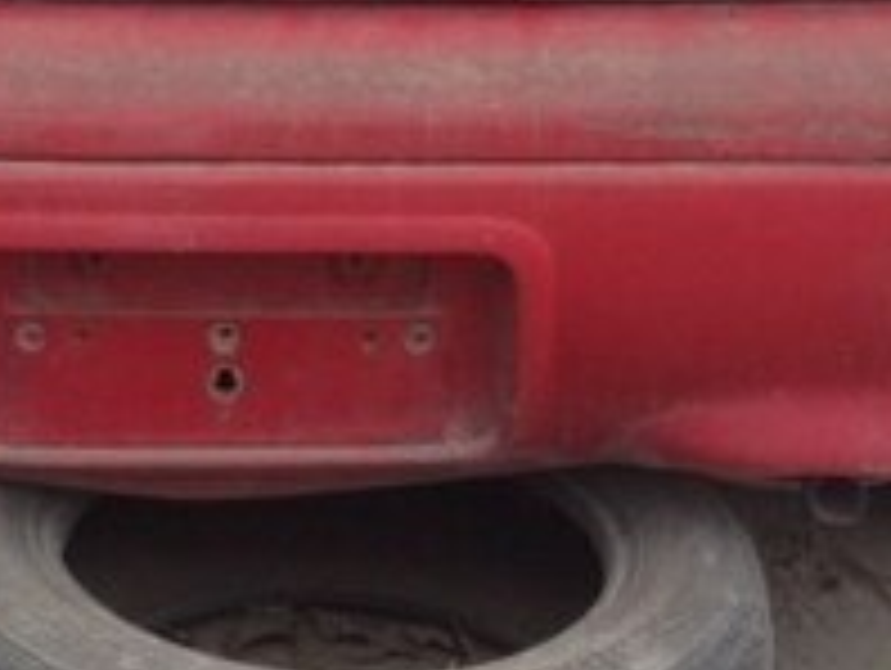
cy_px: -295
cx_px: 198
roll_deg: -4.3
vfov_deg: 12.9
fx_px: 2835
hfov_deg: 17.7
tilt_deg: -8.7
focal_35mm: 110
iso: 64
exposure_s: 1/60
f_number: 2.4
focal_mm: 4.12
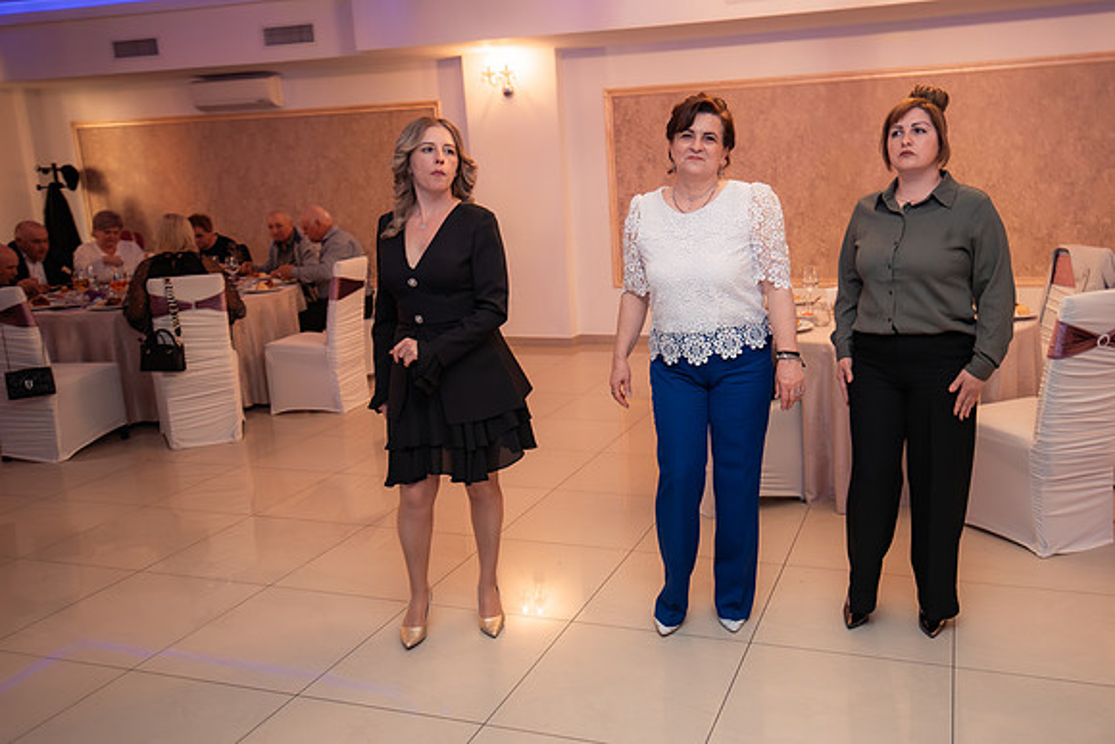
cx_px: 653
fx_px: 943
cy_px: 372
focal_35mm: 30
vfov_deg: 43.1
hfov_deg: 60.8
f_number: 2.8
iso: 1600
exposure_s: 1/200
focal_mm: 26
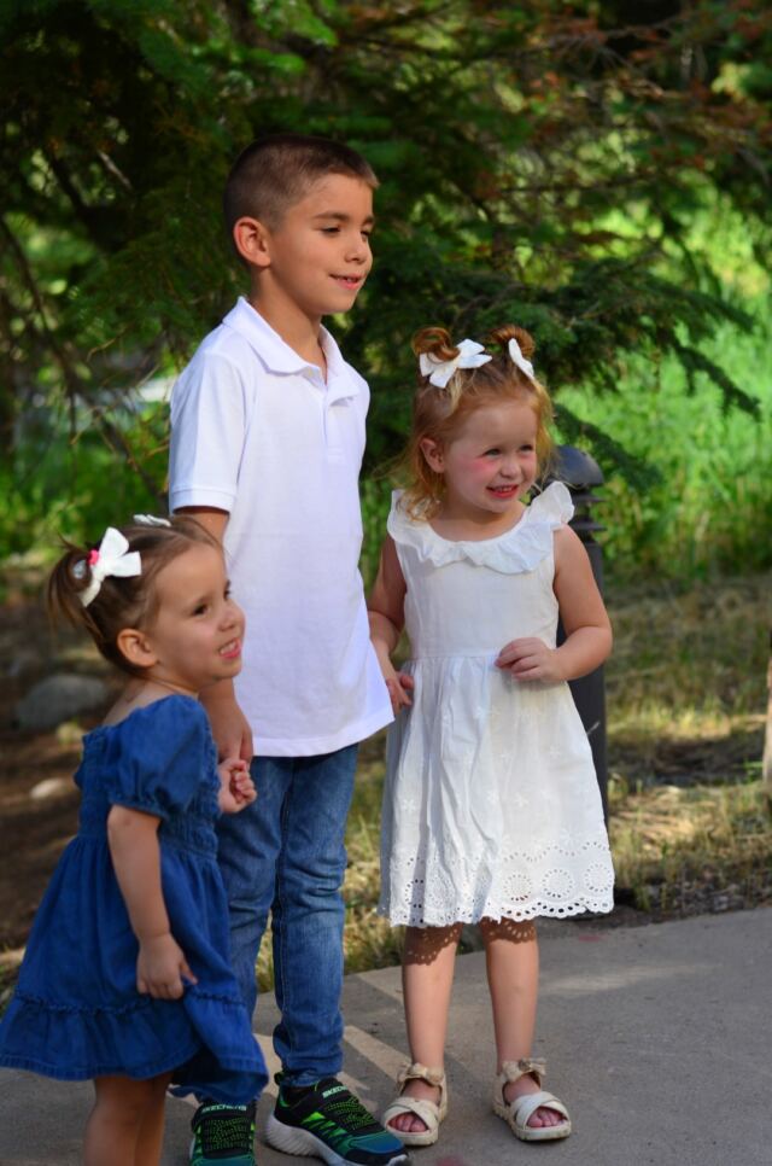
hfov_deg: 18.1
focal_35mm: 75
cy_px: 583
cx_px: 386
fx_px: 2423
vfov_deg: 27.0
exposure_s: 1/250
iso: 100
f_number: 2.8
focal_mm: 50
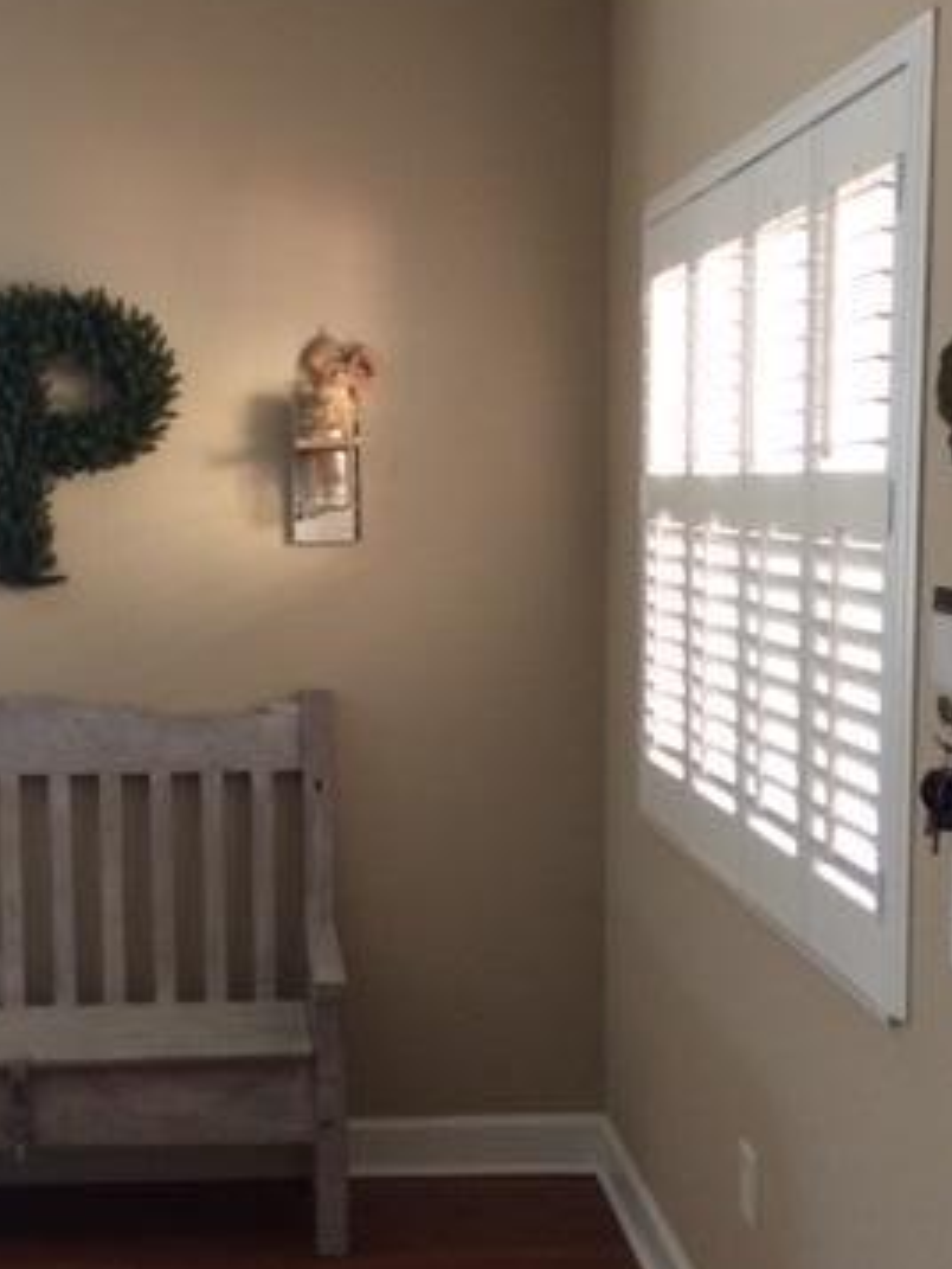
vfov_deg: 36.8
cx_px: 256
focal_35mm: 52
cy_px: 690
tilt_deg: -7.0
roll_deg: +0.9
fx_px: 1906
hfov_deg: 27.7
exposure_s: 1/30
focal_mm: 4.15
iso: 250
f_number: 2.2
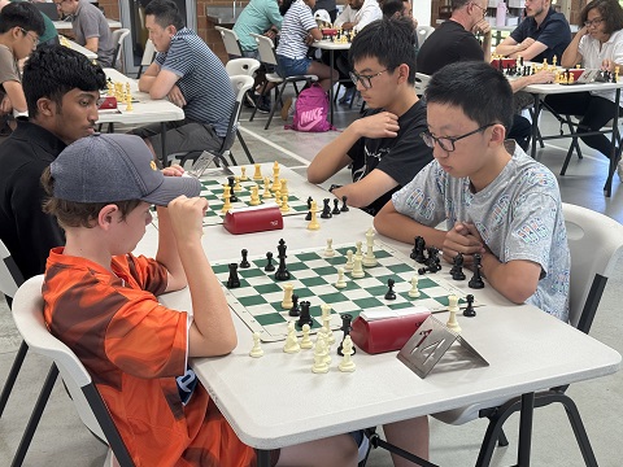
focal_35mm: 48
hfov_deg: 39.7
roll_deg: +0.7
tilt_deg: -17.8
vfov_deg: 30.3
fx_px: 864
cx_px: 312
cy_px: 234
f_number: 1.78
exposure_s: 1/100
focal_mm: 6.76
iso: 64
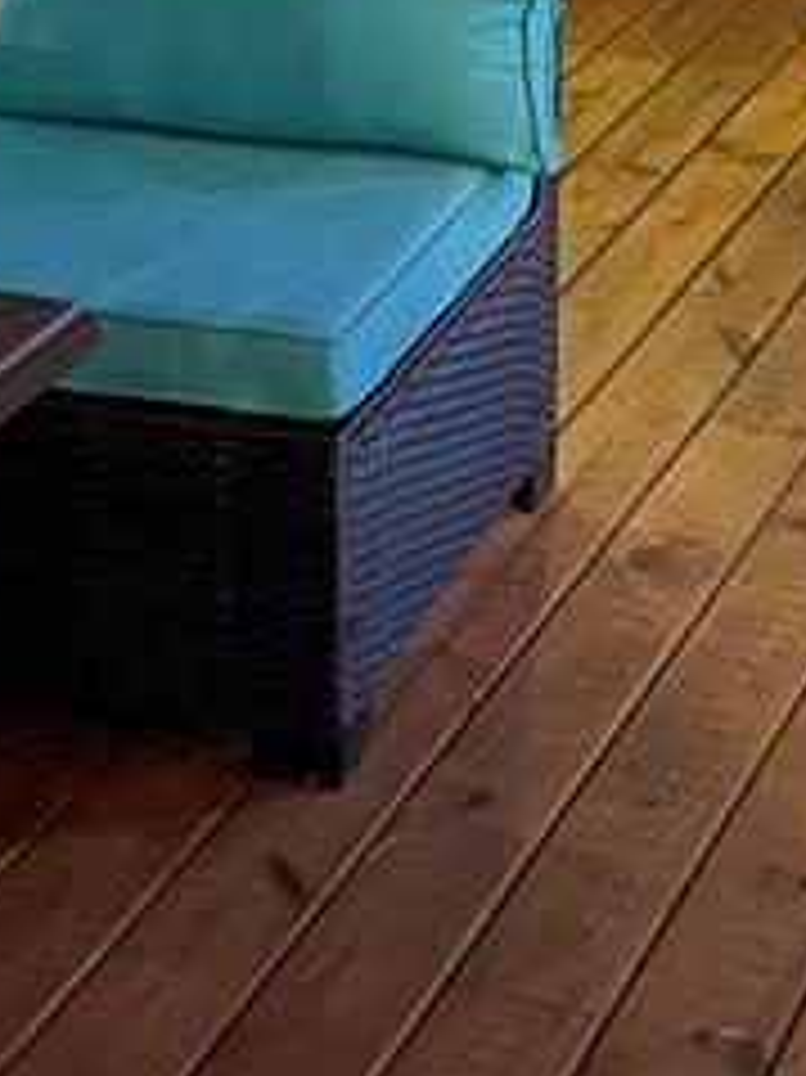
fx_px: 3325
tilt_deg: -13.7
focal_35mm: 107
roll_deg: +0.5
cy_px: -135
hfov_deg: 13.8
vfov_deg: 17.7
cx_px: 432
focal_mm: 5.1
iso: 1600
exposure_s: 1/5
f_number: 1.6
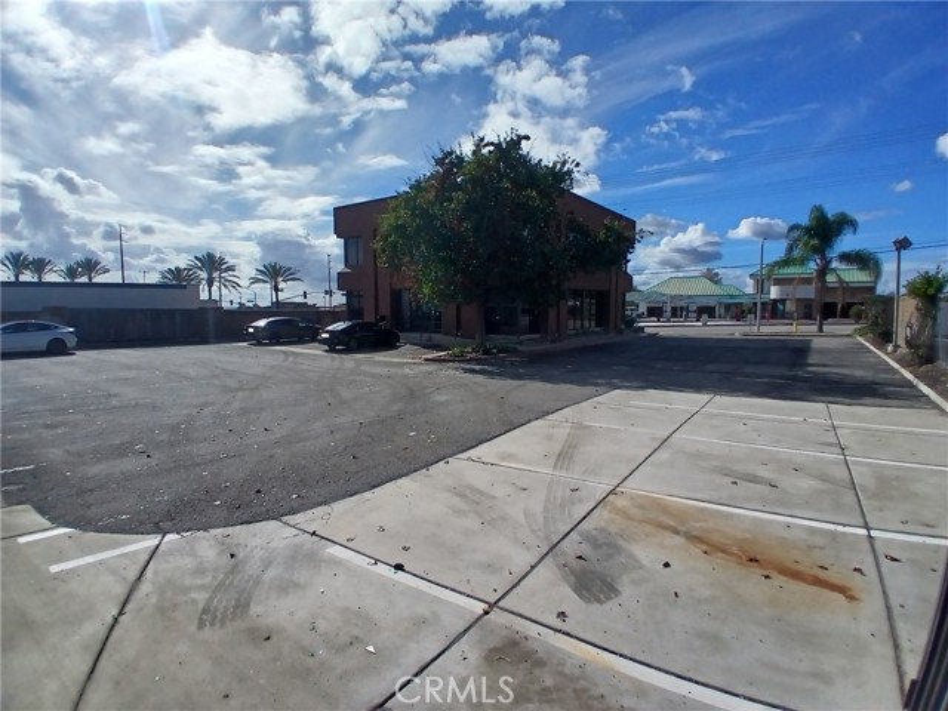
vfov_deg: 74.7
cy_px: 356
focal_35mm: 17
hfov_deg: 91.0
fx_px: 466
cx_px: 474
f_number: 2.2
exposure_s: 1/4274
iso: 64
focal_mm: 1.4
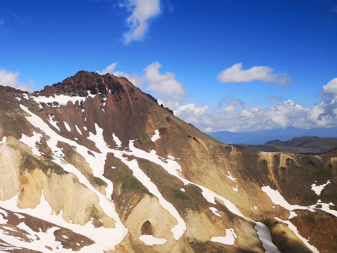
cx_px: 72
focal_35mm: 46
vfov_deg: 31.4
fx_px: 448
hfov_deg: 39.7
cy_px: 157
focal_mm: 5.58
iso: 50
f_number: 1.8
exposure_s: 1/3226
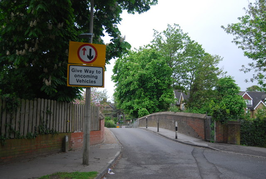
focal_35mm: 39
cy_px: 90
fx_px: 289
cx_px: 133
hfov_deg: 49.4
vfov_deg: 34.4
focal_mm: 26
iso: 360
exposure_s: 1/500
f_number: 4
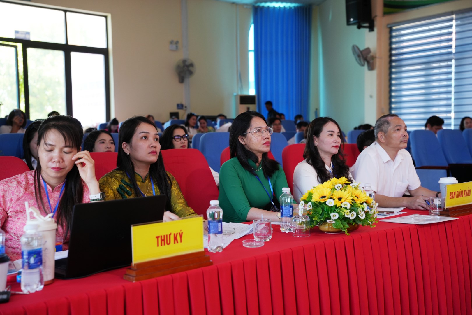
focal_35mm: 45
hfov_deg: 43.8
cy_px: 158
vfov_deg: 30.0
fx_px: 587
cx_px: 236
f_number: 3.5
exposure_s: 1/250
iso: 800
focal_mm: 44.8
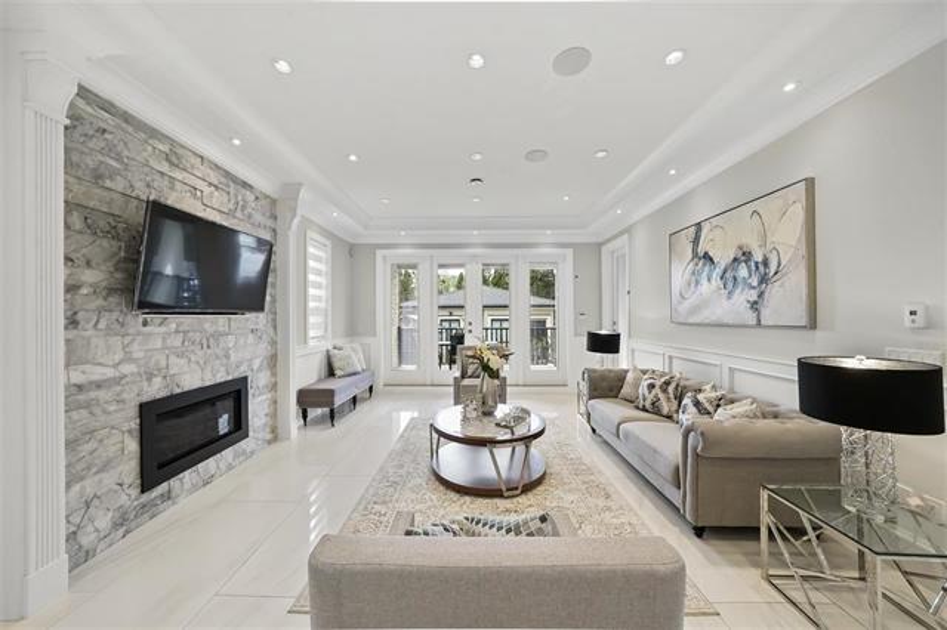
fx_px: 315
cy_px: 315
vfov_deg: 89.9
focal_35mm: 12
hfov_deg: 112.6
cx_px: 474
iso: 3200
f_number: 10
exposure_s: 1/60
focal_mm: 12
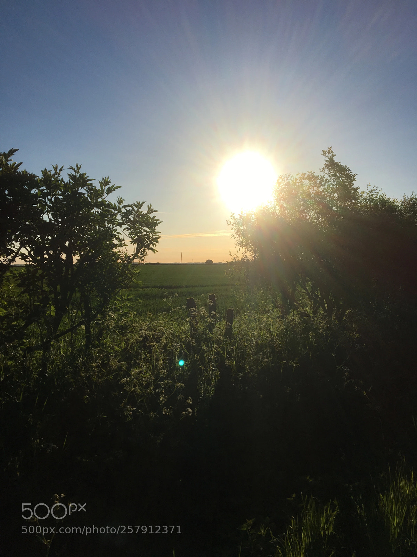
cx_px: 208
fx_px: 466
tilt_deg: -2.4
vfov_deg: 61.7
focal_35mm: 29
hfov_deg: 48.2
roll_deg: +0.7
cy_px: 278
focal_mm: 4.15
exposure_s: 1/5128
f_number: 2.2
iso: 25
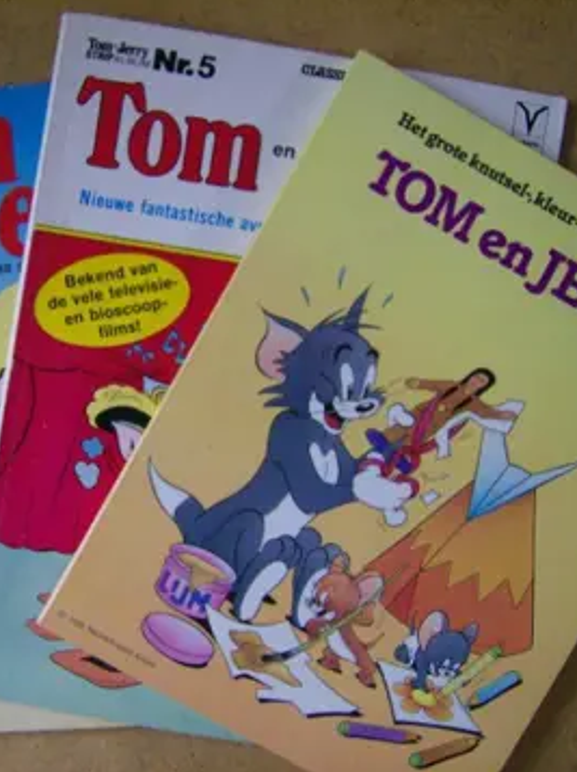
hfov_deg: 29.8
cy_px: 385
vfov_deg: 39.7
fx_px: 1069
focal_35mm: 48
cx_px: 152
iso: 200
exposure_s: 1/43.3
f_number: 2.8
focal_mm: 6
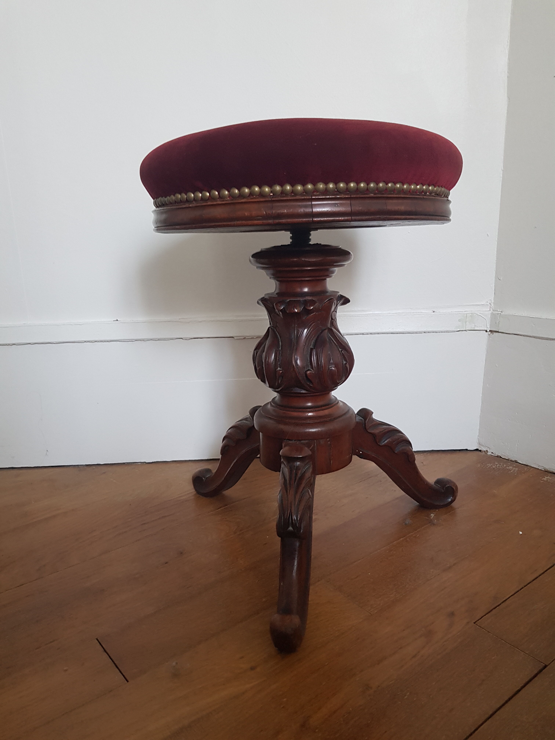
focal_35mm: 26
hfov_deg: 53.1
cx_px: 278
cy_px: 370
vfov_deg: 67.3
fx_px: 556
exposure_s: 1/40
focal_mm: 4.2
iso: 160
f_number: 1.7
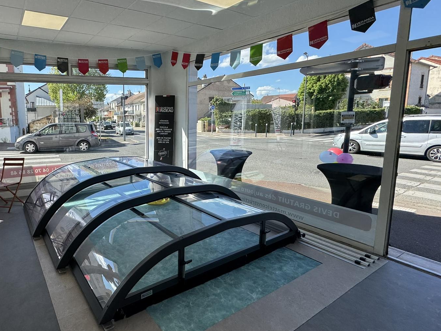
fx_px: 255
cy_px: 151
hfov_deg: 78.1
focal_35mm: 20
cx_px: 135
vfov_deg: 65.8
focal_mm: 2.22
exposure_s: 1/713
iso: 50
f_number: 2.2
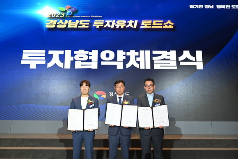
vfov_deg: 38.9
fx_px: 225
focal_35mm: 34
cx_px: 119
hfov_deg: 55.8
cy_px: 80
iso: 1600
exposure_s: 1/250
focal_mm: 34
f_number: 5.6
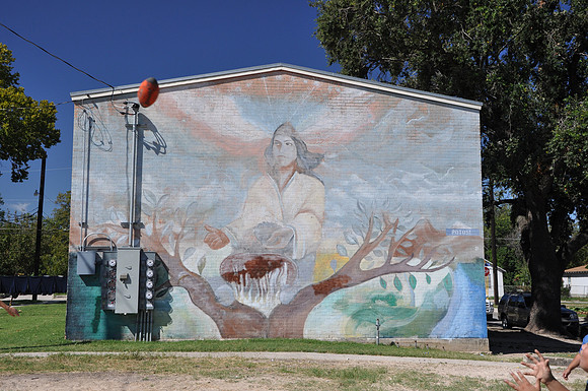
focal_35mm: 42
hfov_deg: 46.5
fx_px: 685
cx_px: 294
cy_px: 196
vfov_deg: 31.8
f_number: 8
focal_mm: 28
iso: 200
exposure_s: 1/250
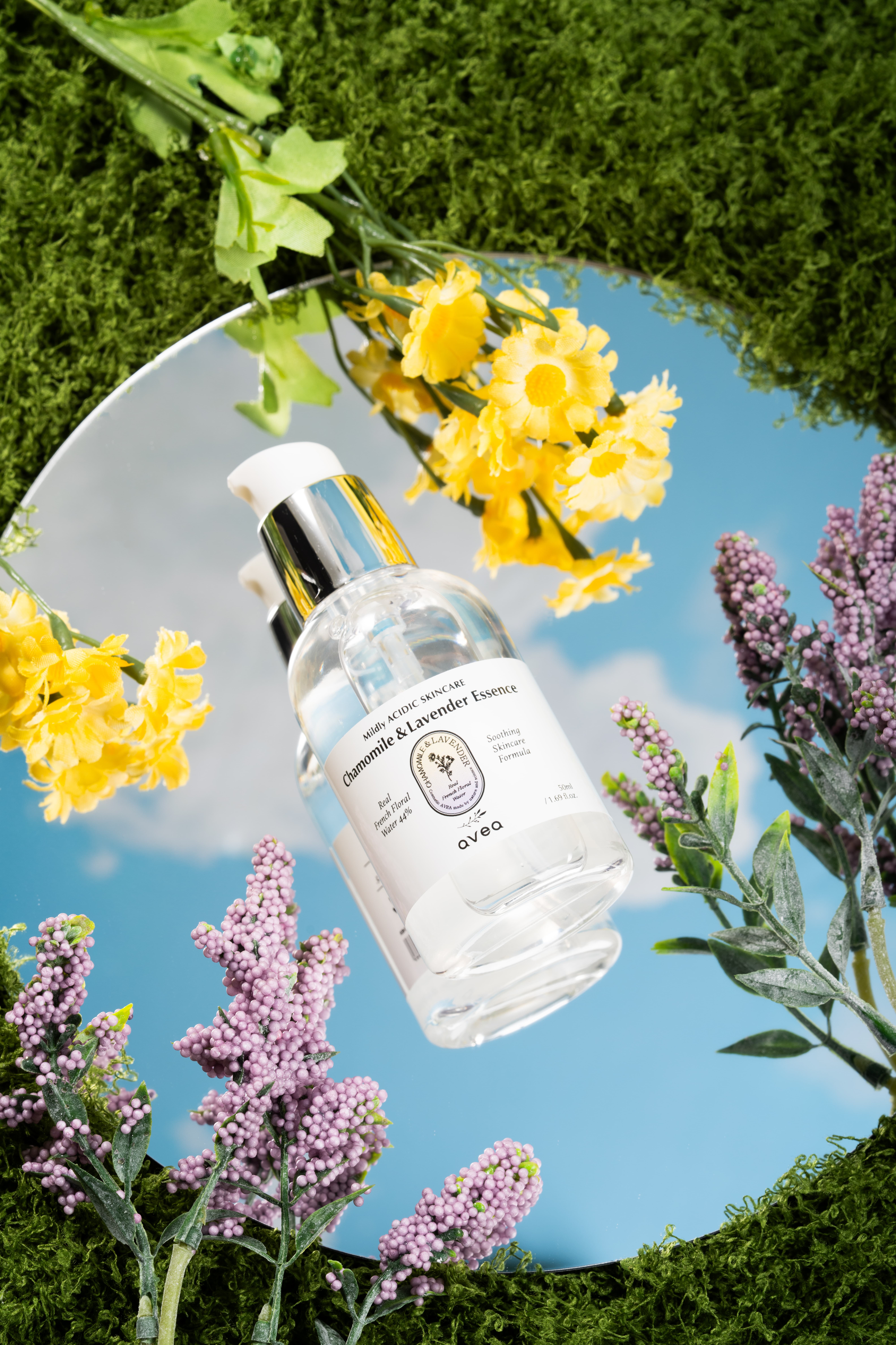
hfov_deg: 15.2
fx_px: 3360
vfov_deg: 22.6
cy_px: 672
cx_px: 448
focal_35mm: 90
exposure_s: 1/160
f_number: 11
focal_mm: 90
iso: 100
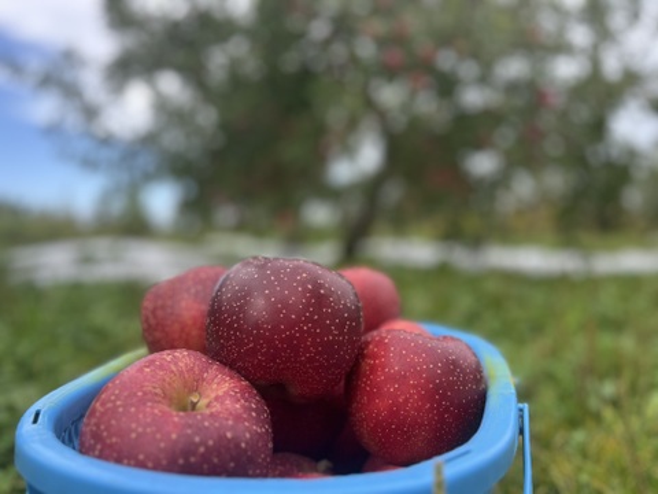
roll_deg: +0.5
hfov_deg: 67.3
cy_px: 247
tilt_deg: -0.7
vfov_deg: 53.1
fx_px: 494
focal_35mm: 26
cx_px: 329
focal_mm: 5.7
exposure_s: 1/974
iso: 50
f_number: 1.5
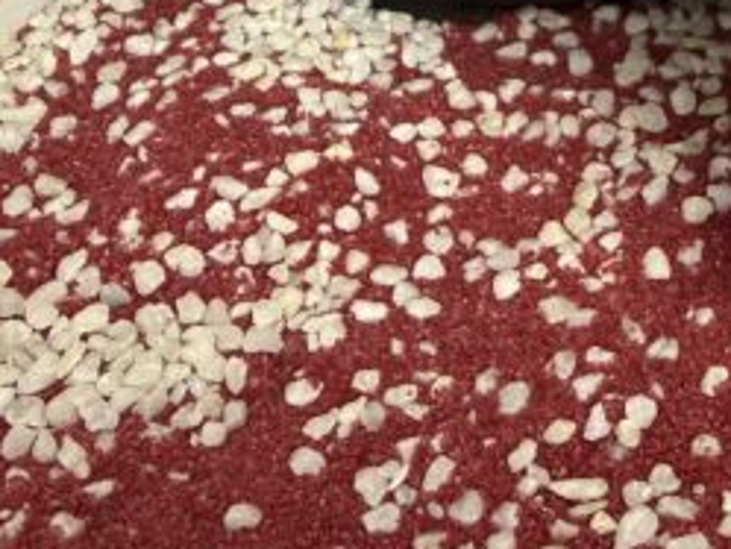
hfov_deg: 22.5
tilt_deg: -26.8
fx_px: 1563
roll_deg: -0.8
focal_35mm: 74
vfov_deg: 17.8
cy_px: -279
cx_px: 1030
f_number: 2.2
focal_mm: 2.22
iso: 125
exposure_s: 1/50
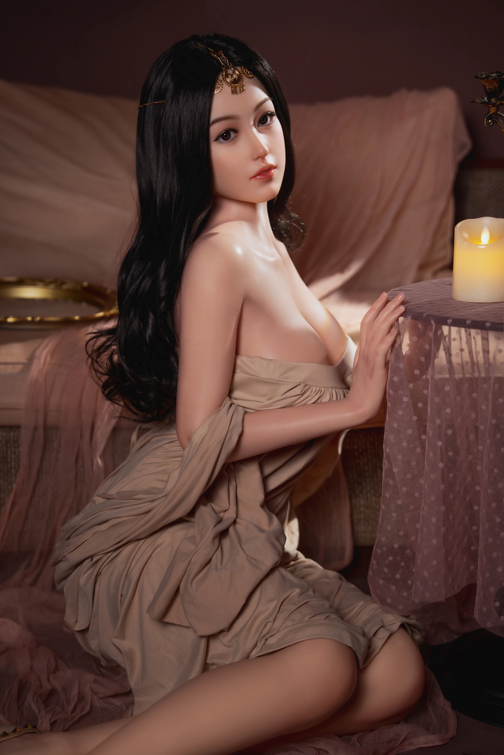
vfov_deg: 28.8
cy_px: 378
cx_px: 252
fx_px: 1470
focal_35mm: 70
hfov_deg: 19.5
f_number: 2.8
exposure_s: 1/50
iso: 200
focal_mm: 70
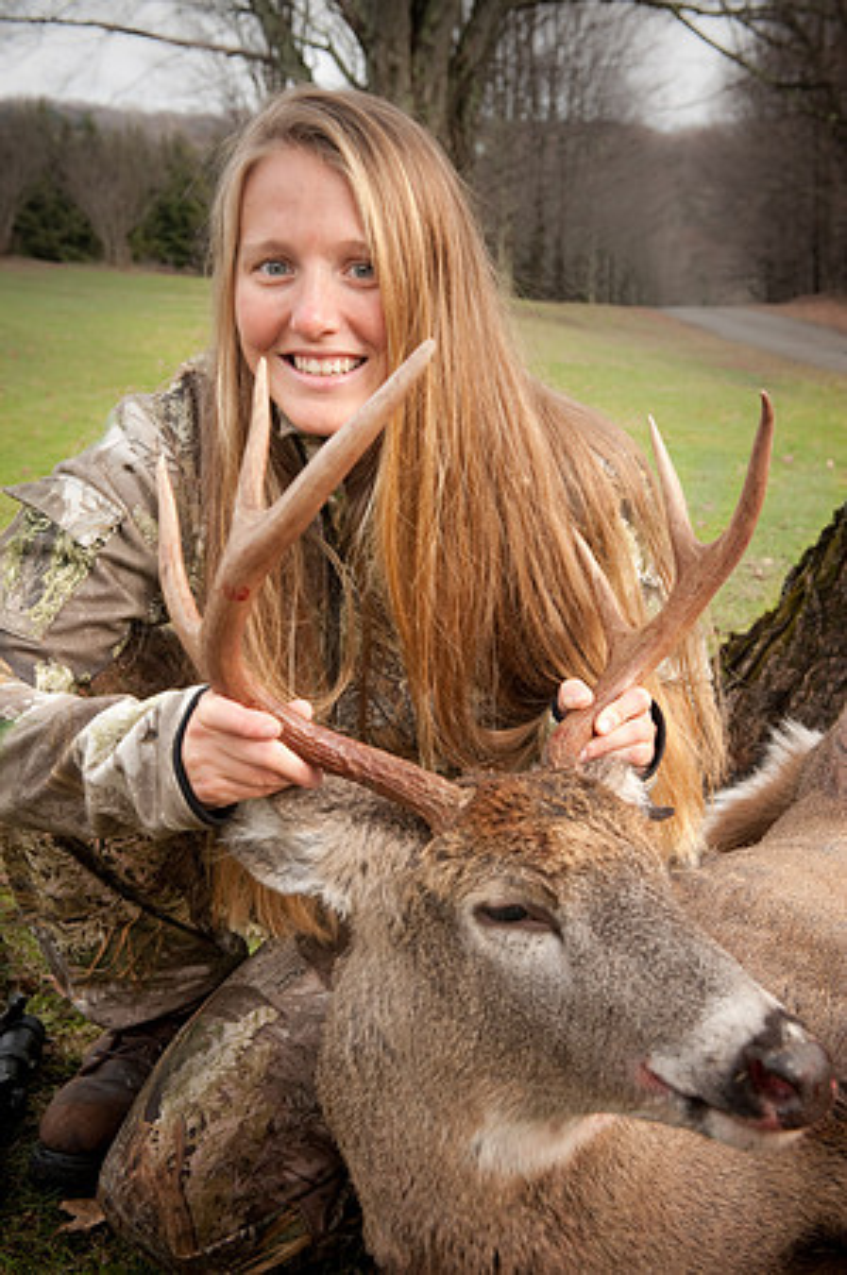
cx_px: 424
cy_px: 638
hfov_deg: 30.4
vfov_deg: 44.5
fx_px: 1556
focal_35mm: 44
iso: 400
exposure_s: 1/60
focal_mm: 44
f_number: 7.1
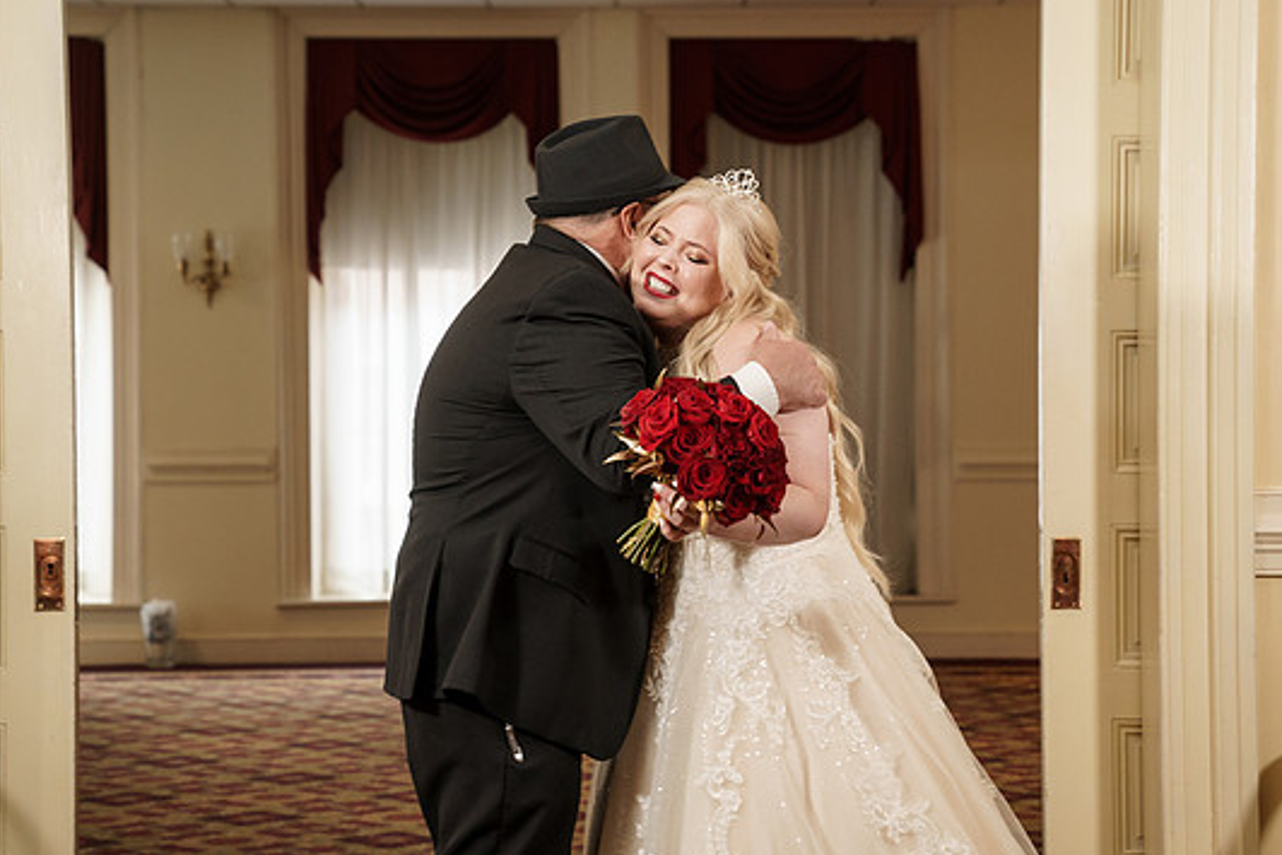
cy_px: 418
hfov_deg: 25.7
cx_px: 651
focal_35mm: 79
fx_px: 2814
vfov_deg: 17.3
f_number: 4
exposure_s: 1/100
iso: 2000
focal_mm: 70
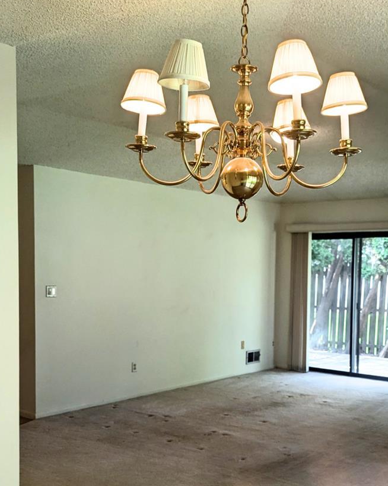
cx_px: 235
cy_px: 315
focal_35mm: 43
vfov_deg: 42.5
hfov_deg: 34.8
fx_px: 617
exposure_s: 1/120
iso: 83
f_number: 1.85
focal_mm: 6.81
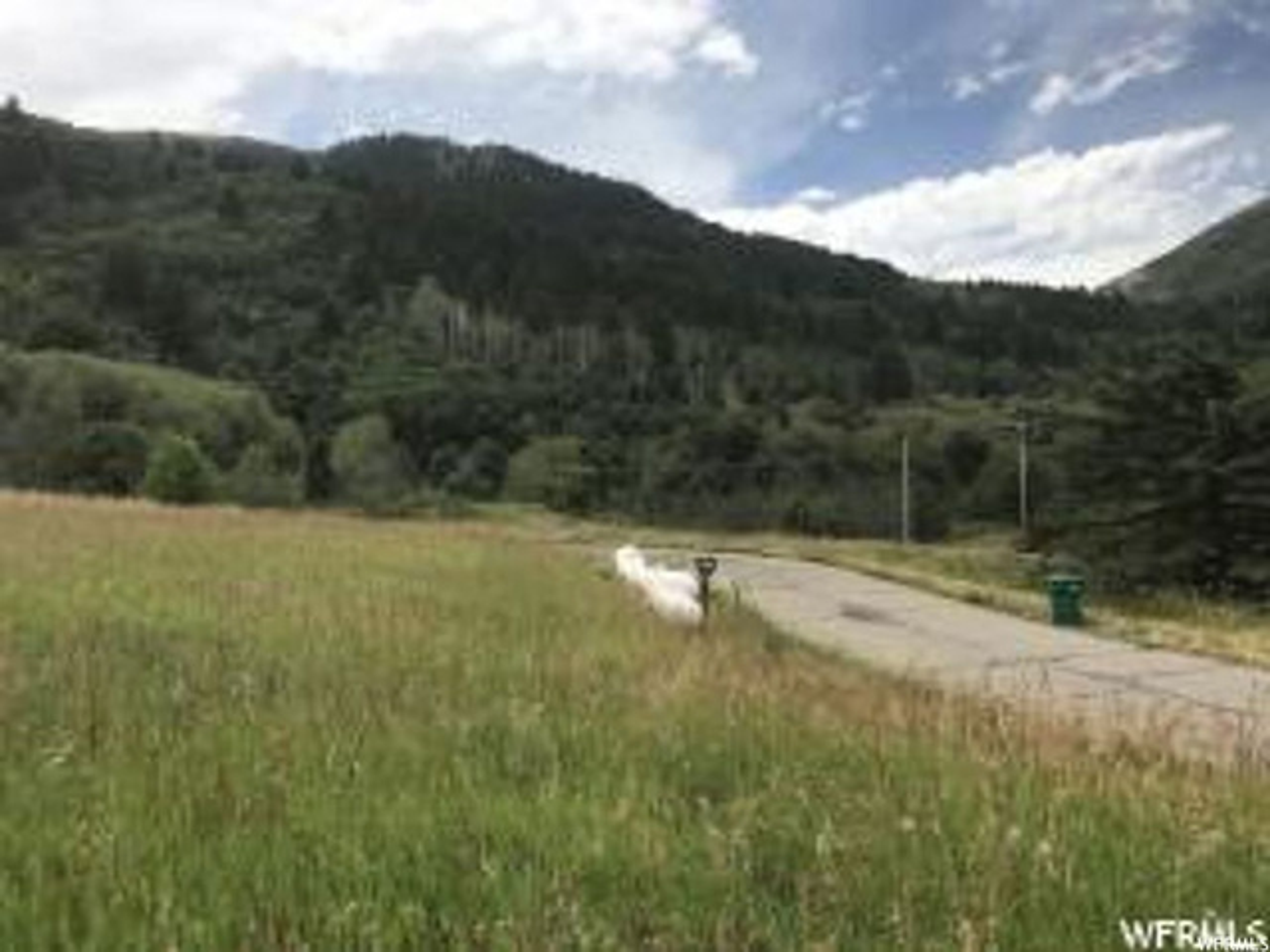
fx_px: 1027
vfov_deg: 49.7
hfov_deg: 63.4
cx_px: 635
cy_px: 476
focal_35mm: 28
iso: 20
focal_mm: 3.99
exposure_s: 1/2336
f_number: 1.8
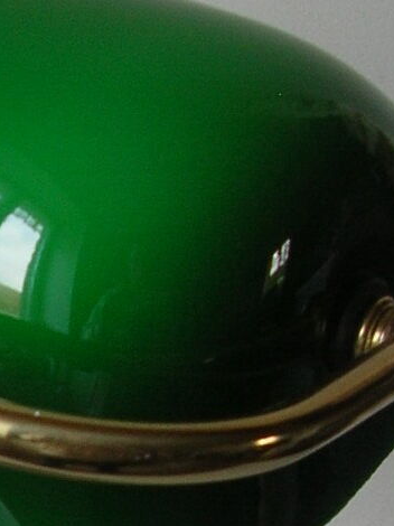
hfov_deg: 9.5
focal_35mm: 149
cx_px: -276
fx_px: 2263
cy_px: 680
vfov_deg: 12.8
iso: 50
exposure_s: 1/14.5
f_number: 2.8
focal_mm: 5.8
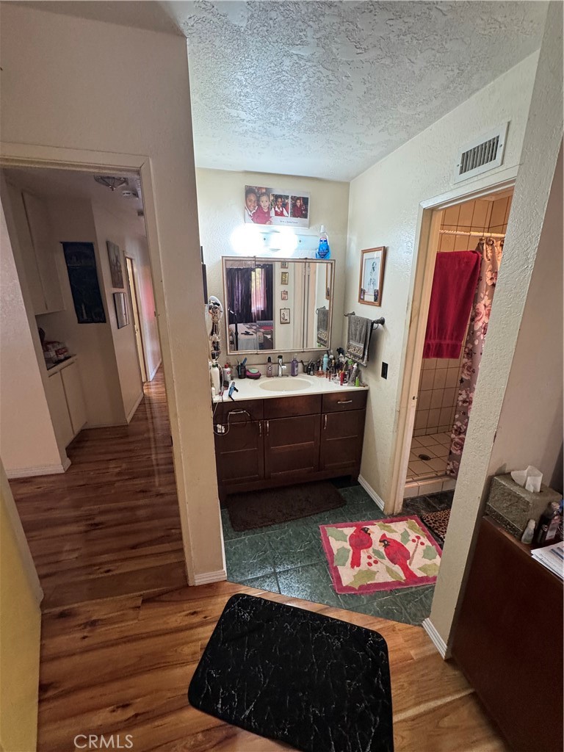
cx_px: 282
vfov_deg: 102.1
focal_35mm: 14
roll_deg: +0.1
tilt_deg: -17.4
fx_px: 304
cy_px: 376
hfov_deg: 85.7
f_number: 2.2
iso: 320
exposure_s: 1/60
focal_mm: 2.22
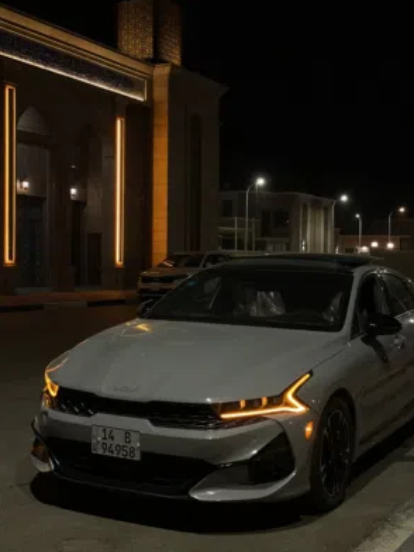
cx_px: 207
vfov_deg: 36.2
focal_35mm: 53
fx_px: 845
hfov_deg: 27.5
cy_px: 273
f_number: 2
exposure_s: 1/51
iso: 250
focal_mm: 6
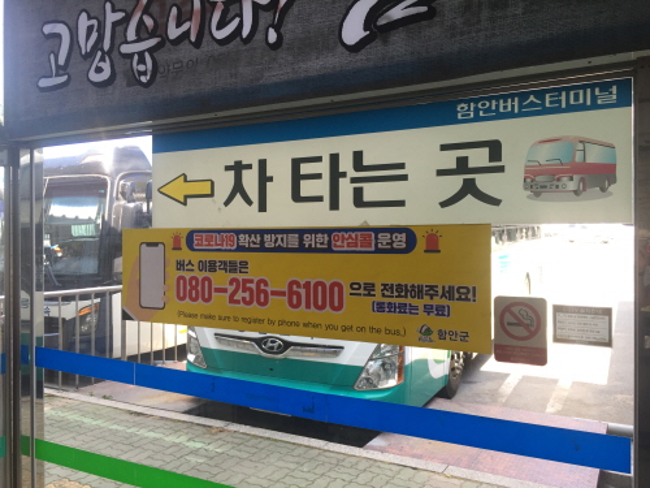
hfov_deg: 61.7
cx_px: 325
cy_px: 244
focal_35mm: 29
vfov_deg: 48.2
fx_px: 545
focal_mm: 4.15
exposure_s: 1/120
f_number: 2.2
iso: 40
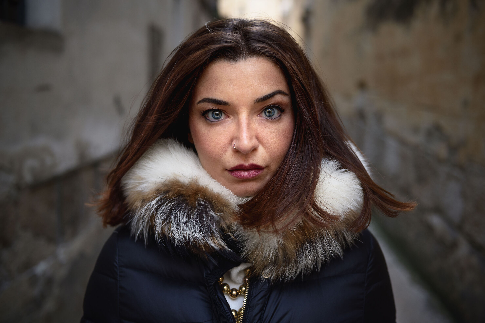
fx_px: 539
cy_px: 162
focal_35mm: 40
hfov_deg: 48.5
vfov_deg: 33.4
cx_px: 242
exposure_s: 1/80
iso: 100
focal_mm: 40
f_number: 2.8
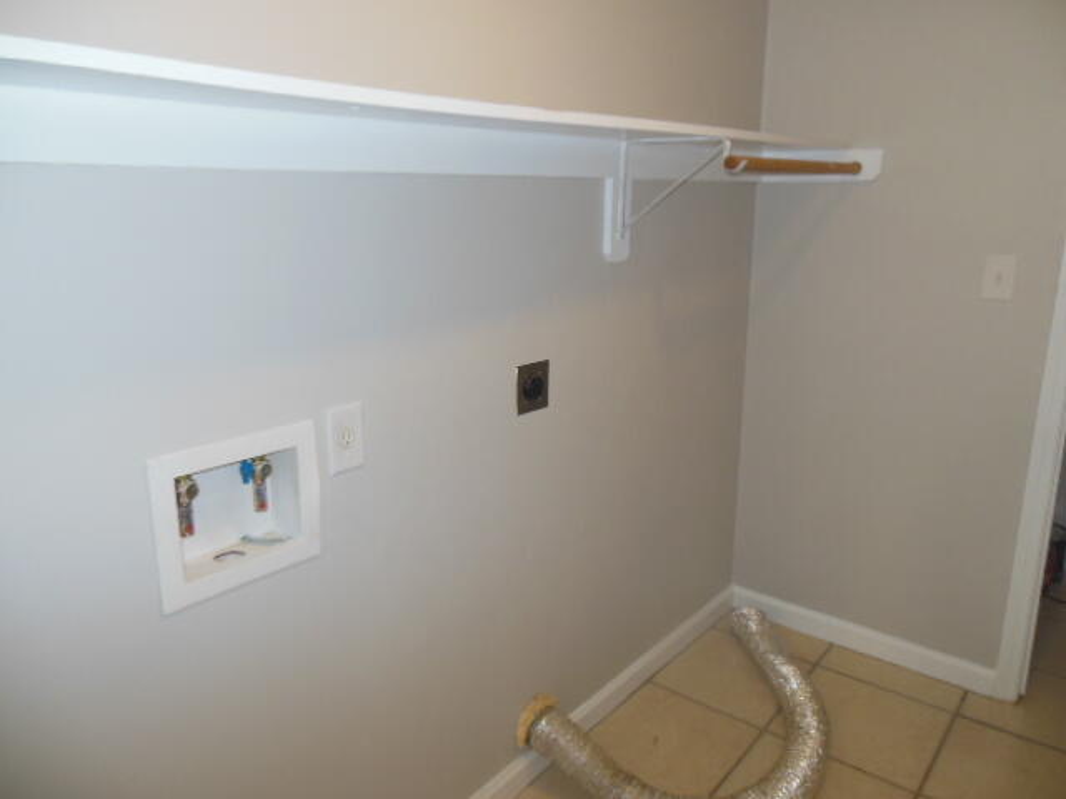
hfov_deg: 69.4
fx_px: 770
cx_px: 533
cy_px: 400
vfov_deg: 54.9
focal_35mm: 25
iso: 200
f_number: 3.2
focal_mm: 4.5
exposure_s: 1/25
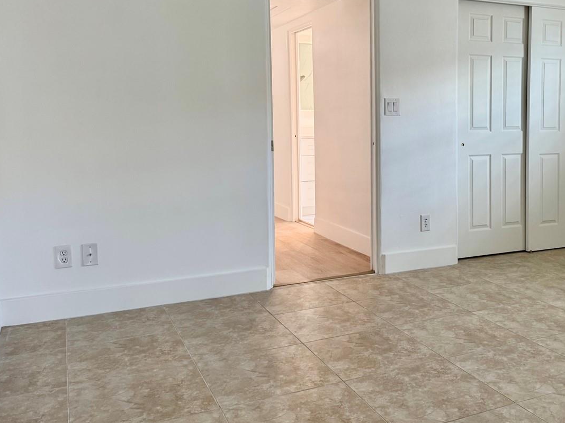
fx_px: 587
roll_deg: +0.8
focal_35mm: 36
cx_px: 401
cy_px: 158
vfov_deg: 39.4
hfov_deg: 49.9
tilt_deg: -4.2
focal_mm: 6.76
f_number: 1.78
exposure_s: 1/120
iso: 200
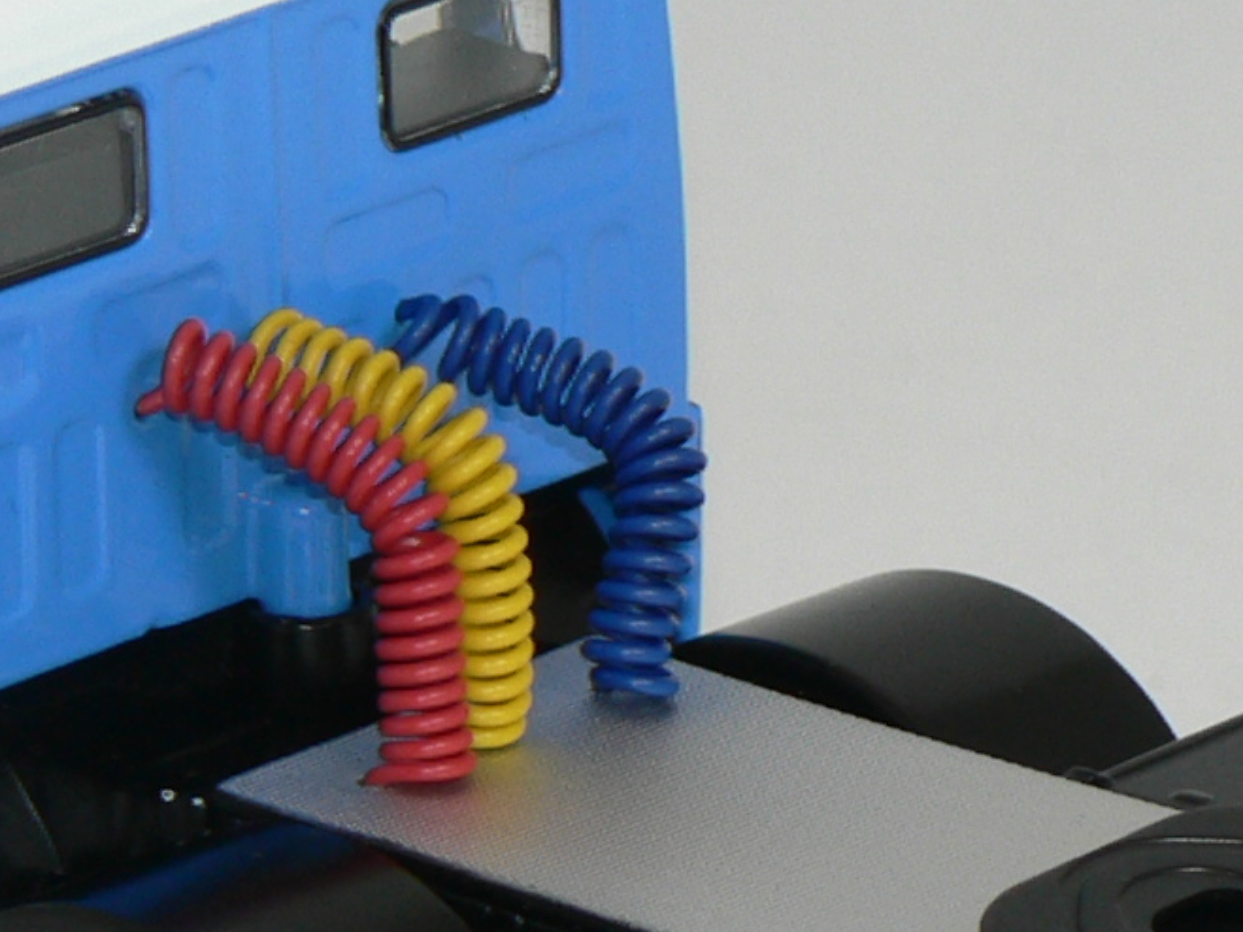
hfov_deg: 4.9
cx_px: 941
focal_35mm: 404
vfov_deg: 3.7
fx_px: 14504
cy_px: 872
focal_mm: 17.3
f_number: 3.2
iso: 80
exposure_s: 1/60
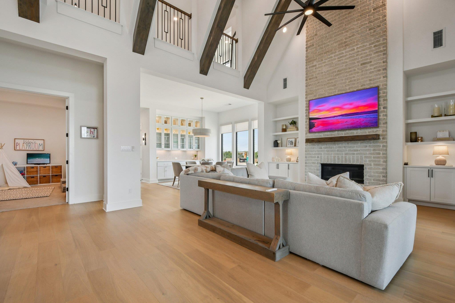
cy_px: 152
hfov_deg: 100.4
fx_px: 190
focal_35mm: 15
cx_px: 228
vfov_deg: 77.3
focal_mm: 10
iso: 400
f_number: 8
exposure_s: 1/100
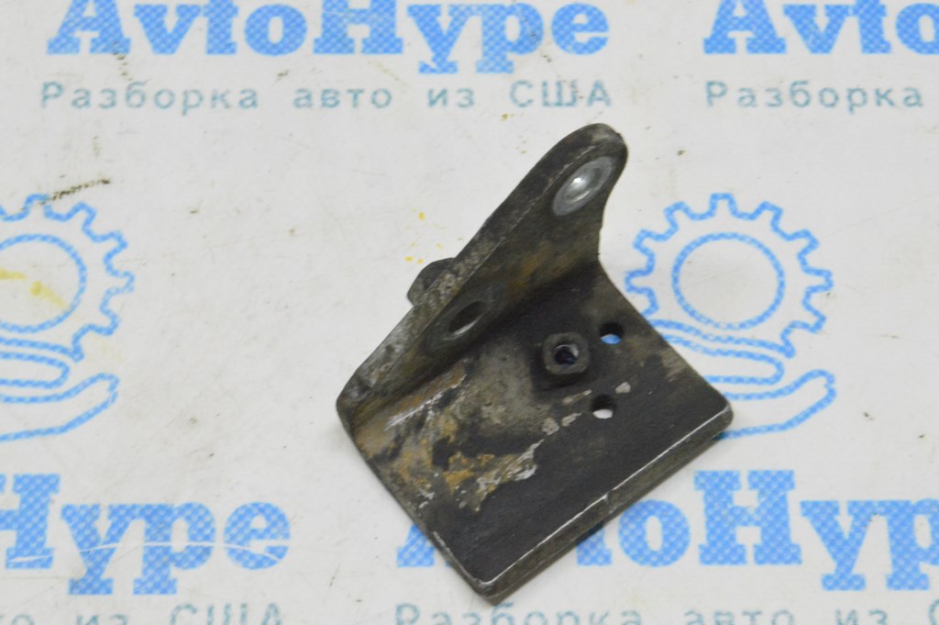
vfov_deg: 16.5
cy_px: 312
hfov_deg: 24.6
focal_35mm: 82
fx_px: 2150
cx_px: 470
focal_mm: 55
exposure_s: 1/20
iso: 6400
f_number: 20
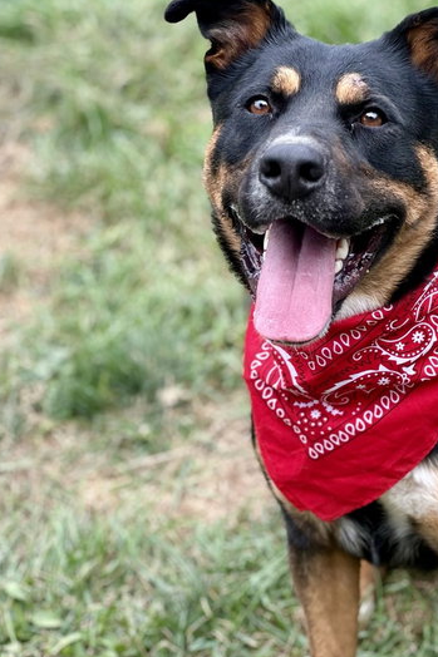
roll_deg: -0.5
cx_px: 294
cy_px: 347
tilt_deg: -31.5
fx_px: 1863
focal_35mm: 102
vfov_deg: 20.0
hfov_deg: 13.4
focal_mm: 9
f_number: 2.8
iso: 40
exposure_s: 1/121
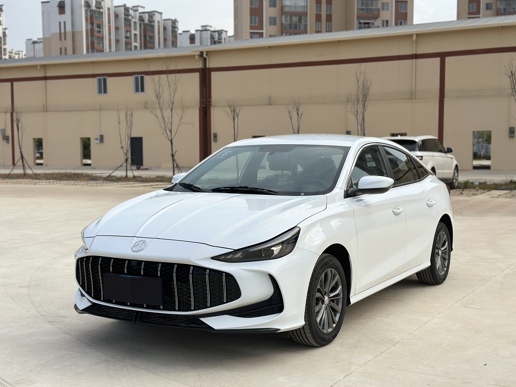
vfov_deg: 30.3
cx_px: 258
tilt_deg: -3.3
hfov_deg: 39.7
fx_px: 716
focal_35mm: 48
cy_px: 194
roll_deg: +0.2
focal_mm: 6.86
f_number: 1.78
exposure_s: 1/5000
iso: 100
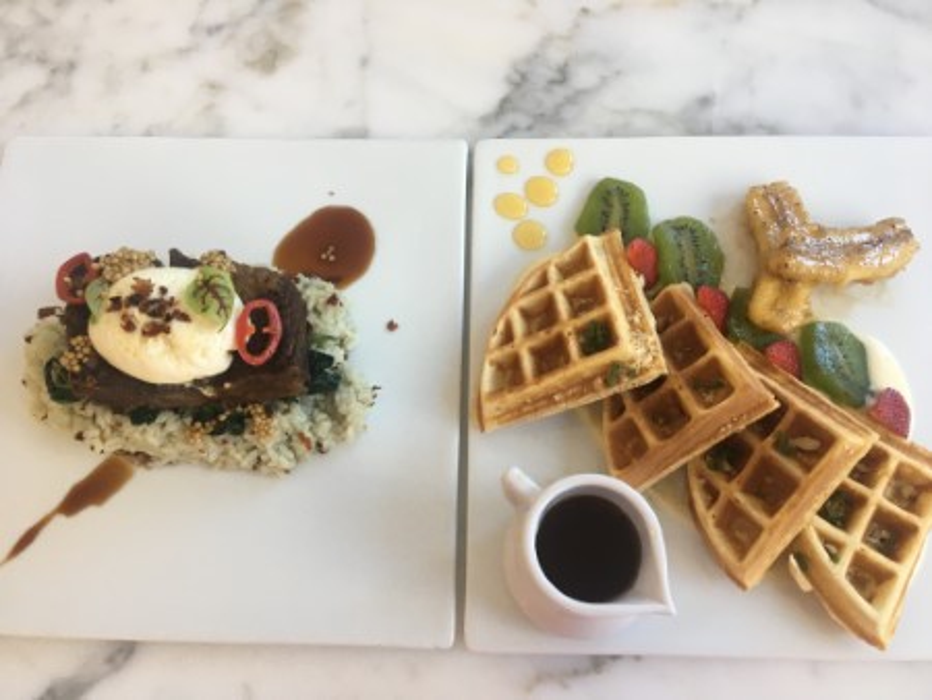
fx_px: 781
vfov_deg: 48.3
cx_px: 466
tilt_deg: -71.1
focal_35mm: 29
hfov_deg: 61.6
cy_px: 350
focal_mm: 4.15
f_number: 2.2
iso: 32
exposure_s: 1/30
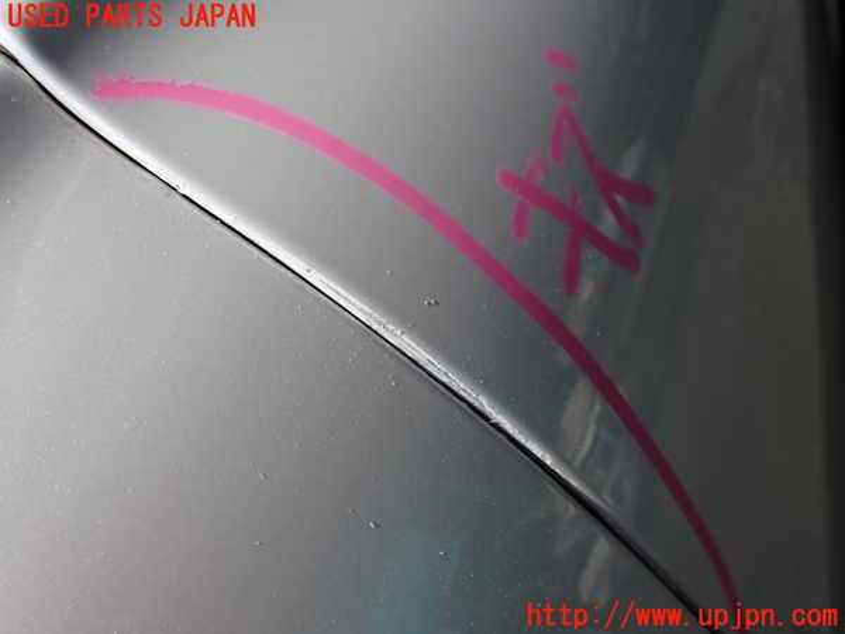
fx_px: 732
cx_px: 422
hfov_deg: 60.0
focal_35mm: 30
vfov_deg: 46.8
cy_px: 317
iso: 100
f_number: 9
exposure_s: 1/160
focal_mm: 5.4
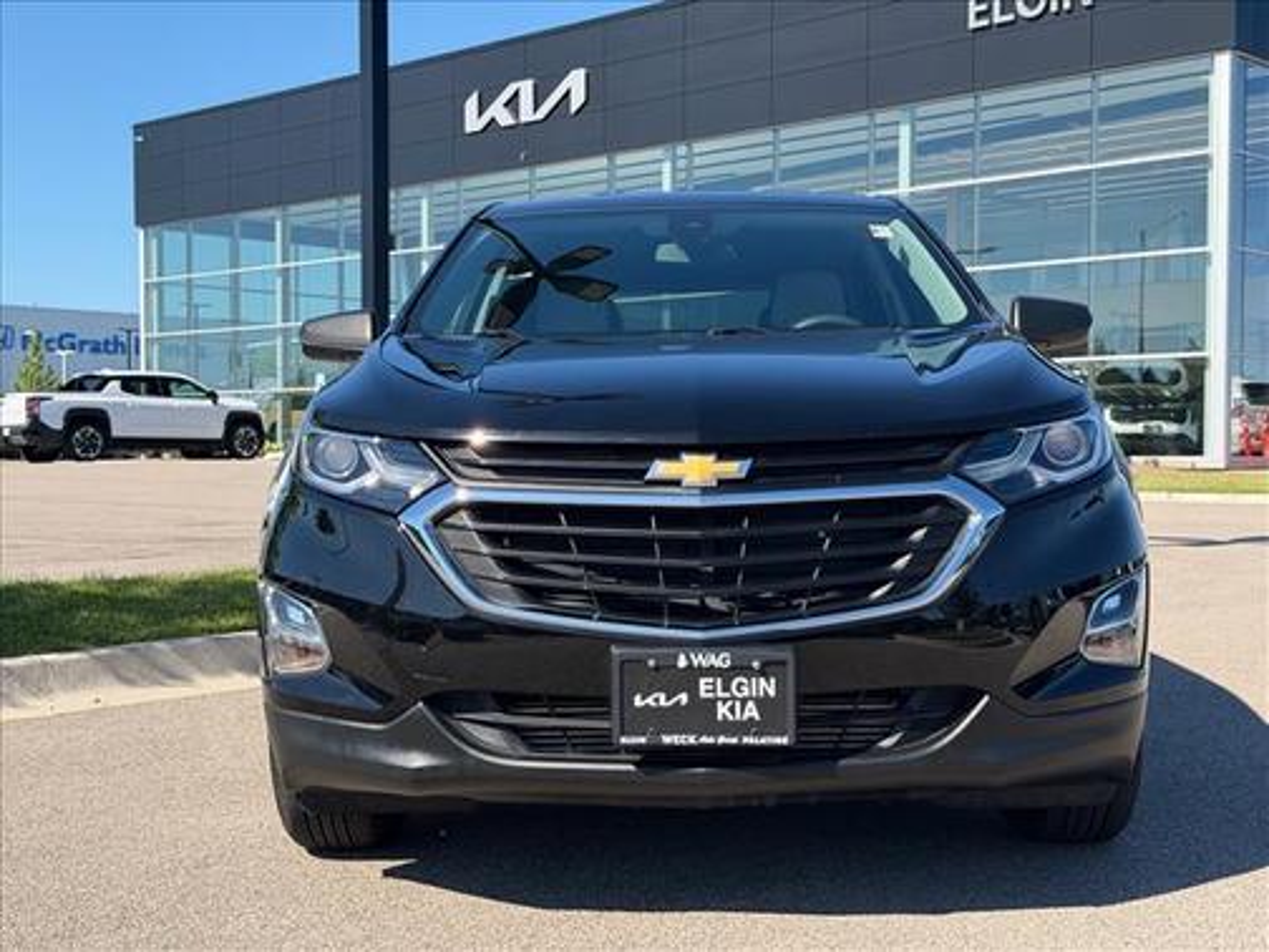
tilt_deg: -1.9
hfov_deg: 39.7
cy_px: 476
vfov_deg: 30.3
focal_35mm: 48
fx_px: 1760
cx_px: 634
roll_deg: +0.6
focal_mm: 6.76
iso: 80
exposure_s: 1/2577
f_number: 1.78
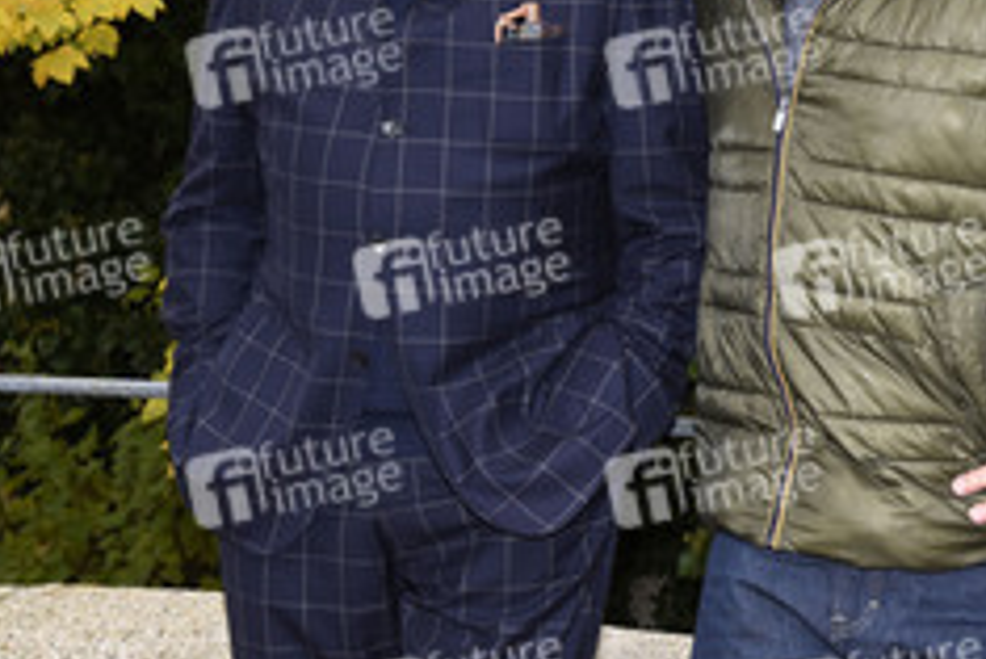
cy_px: 164
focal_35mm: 92
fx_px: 2521
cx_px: 770
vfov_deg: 14.8
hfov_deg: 21.9
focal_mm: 48
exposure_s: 1/160
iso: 640
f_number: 8
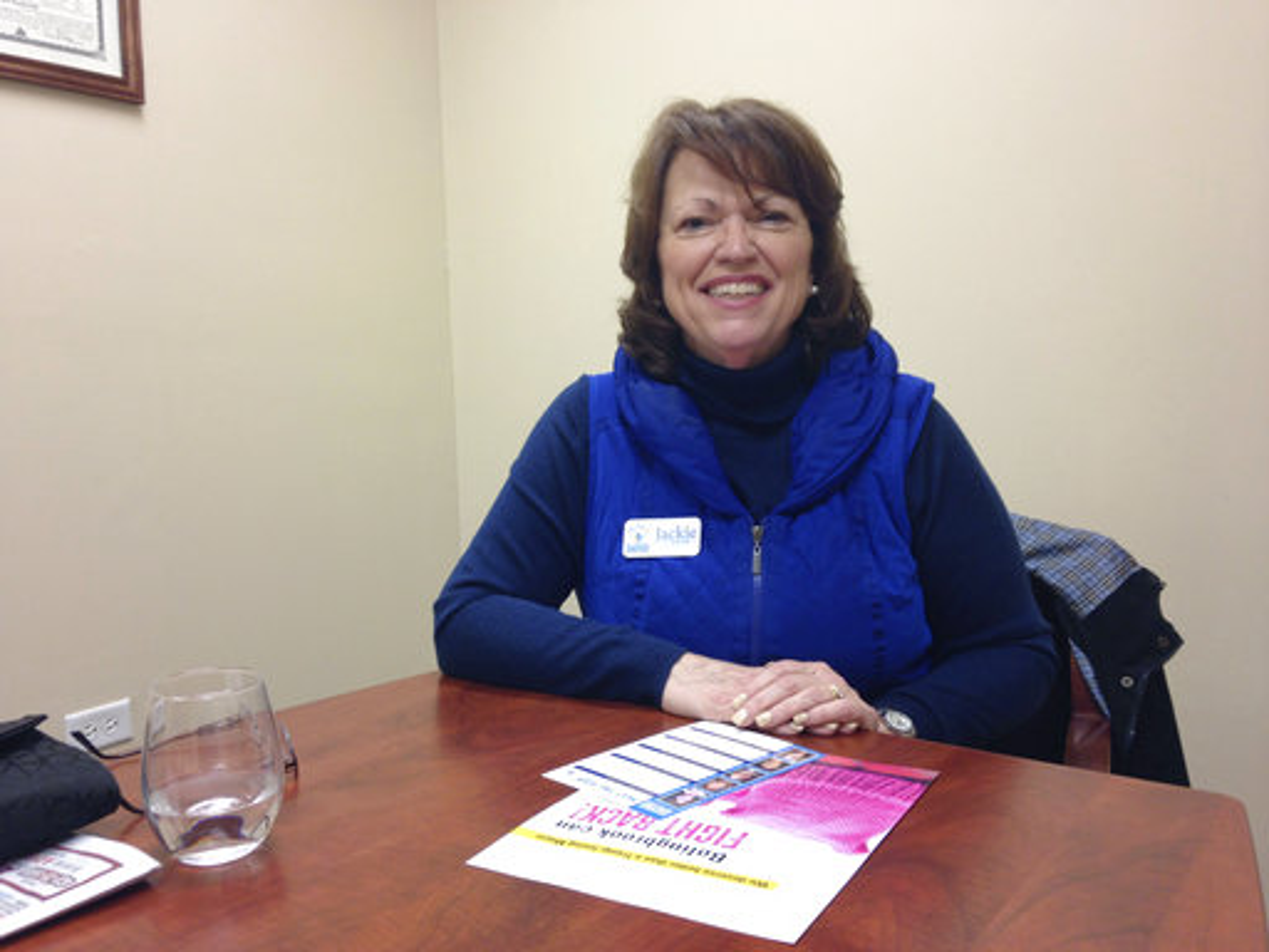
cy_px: 476
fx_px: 1210
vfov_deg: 42.9
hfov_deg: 55.4
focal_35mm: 33
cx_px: 634
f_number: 2.4
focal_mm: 4.12
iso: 50
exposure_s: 1/20
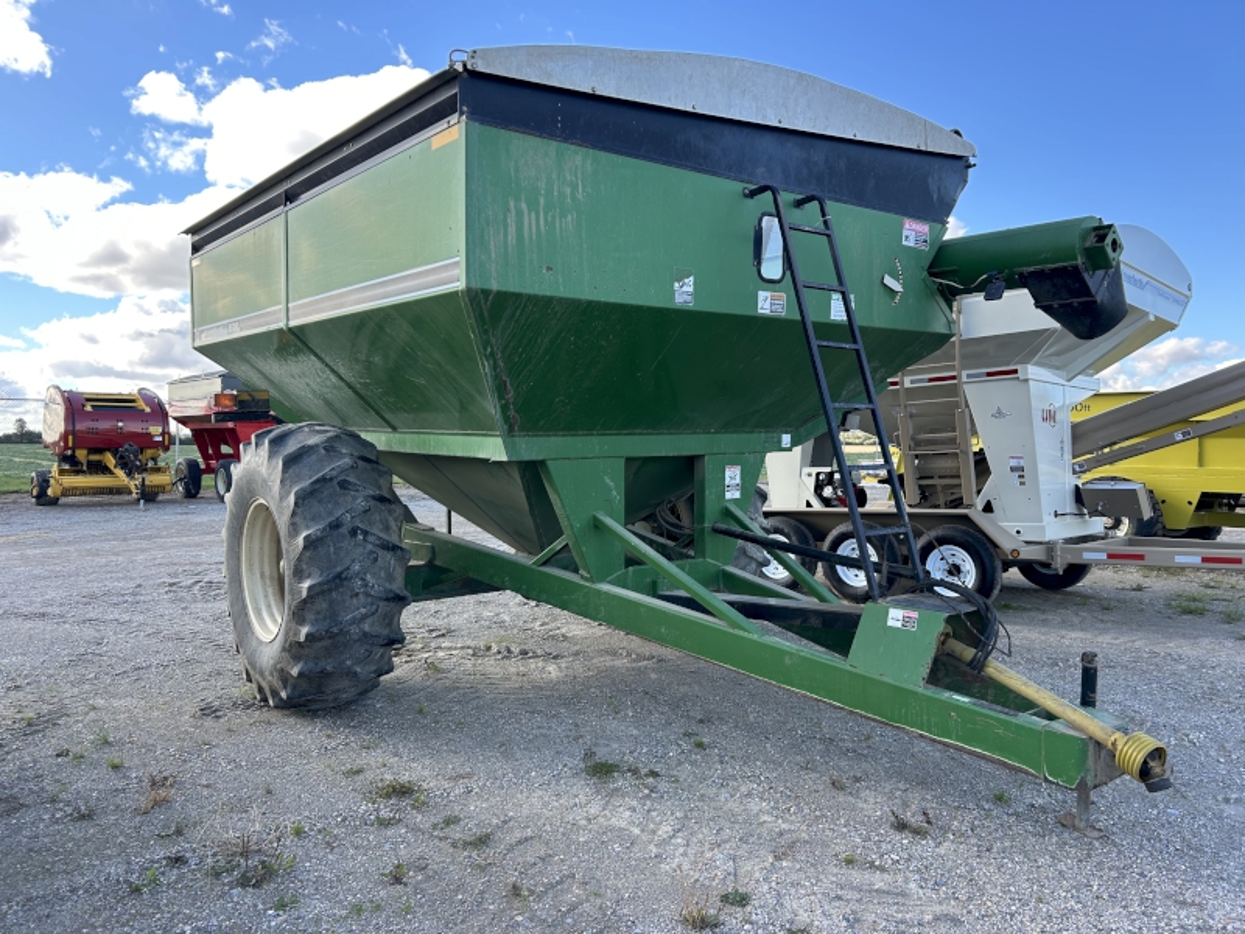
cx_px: 622
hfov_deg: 67.3
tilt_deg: -0.7
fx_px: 935
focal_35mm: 26
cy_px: 467
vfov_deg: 53.1
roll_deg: -0.8
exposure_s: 1/674
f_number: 1.5
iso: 50
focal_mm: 5.7
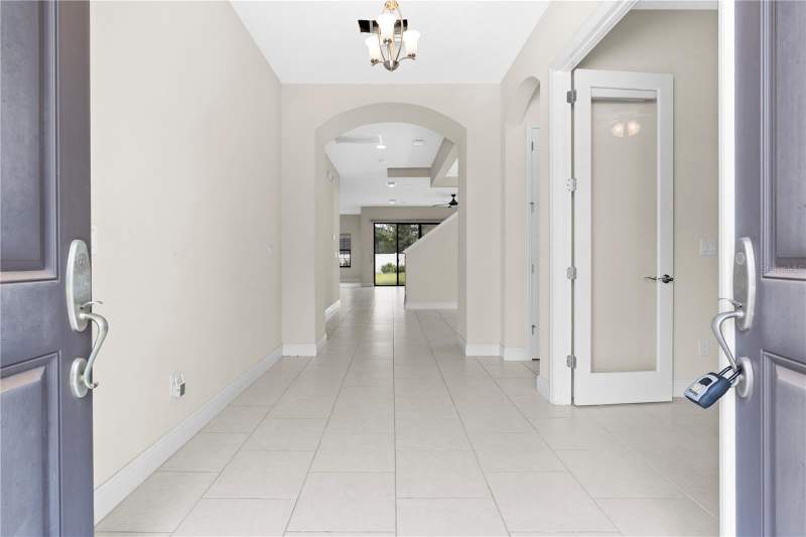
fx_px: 381
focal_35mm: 17
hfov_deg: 93.3
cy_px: 268
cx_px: 403
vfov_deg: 70.4
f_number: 8
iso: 200
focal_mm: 17
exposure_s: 1/3
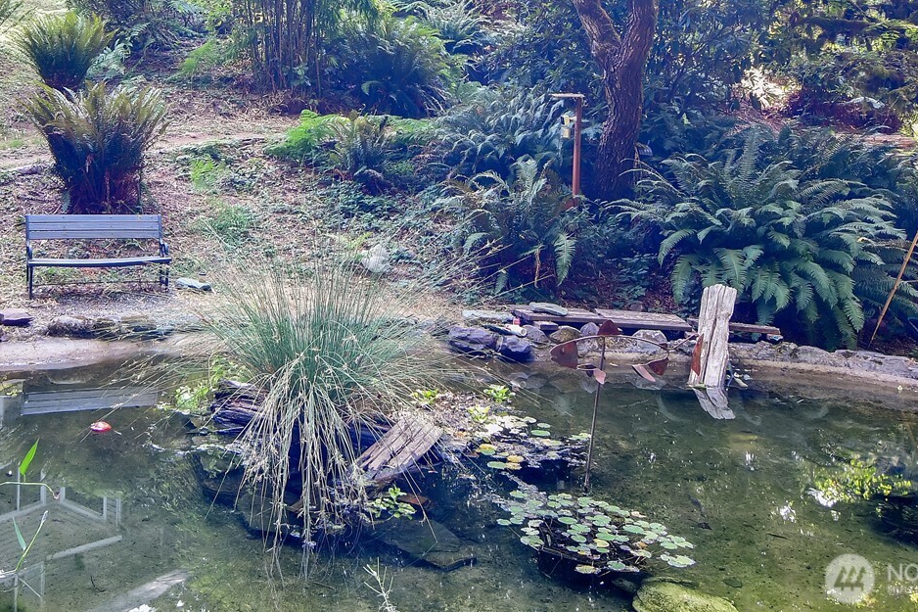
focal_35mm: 38
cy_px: 62
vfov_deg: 33.2
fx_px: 969
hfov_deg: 48.8
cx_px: 233
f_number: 11
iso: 125
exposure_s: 1/2.5
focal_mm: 14
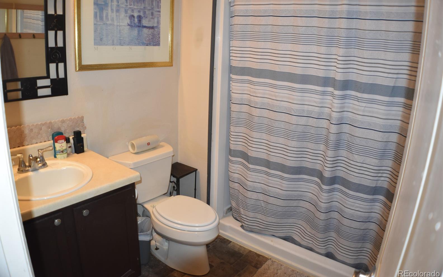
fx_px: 411
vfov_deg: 37.3
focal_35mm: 34
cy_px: 130
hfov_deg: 56.7
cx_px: 219
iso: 800
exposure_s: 1/60
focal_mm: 22
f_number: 3.8
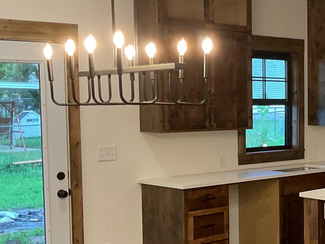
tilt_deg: -5.4
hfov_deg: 24.7
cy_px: 157
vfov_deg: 20.1
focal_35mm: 73
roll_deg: -0.3
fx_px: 685
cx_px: 366
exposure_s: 1/60
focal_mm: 3
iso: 125
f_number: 1.8
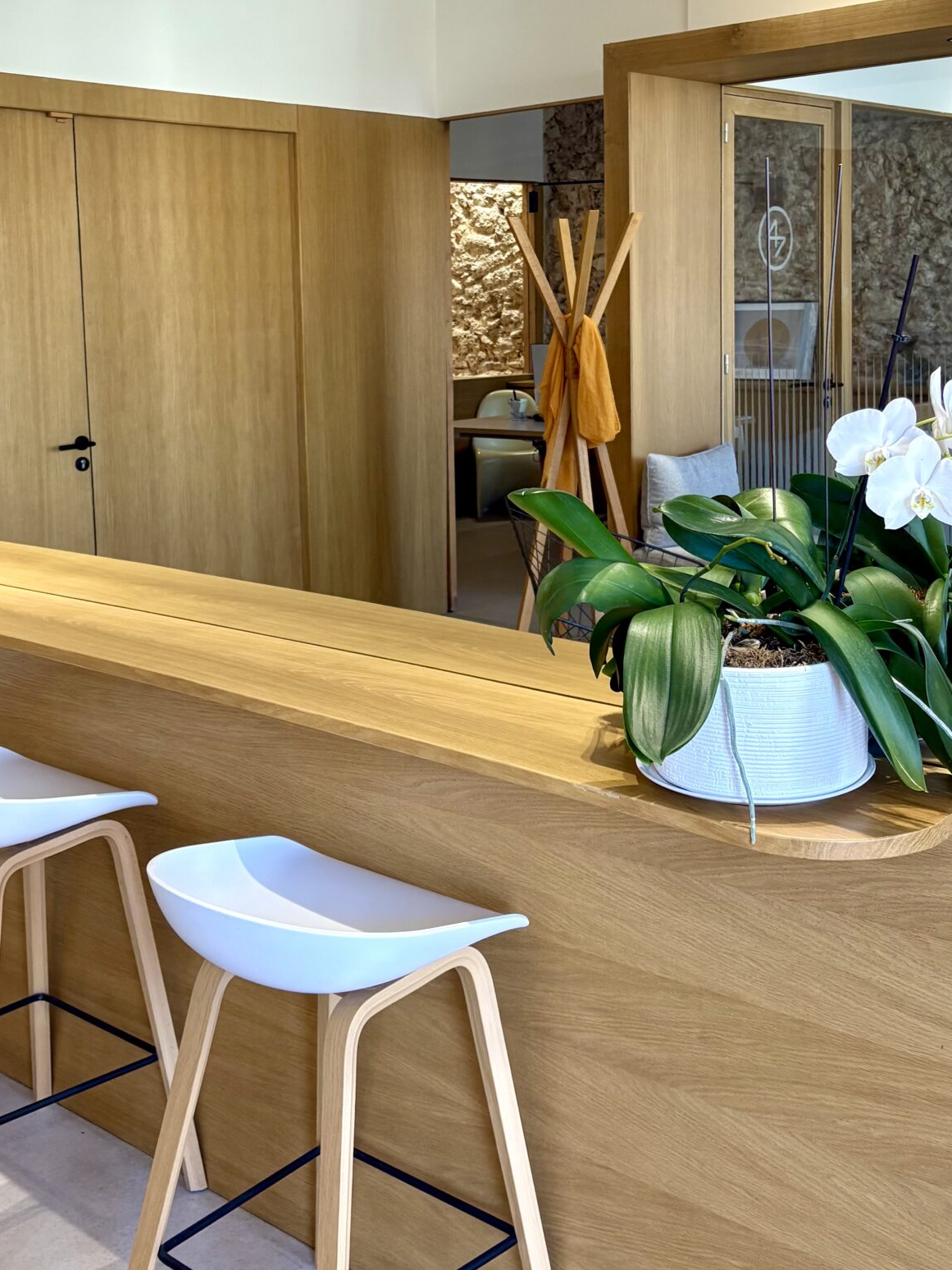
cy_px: 409
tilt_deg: -4.0
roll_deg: +1.2
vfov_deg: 43.2
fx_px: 1577
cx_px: 371
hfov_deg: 33.5
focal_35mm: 43
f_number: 1.6
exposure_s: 1/121
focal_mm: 5.96
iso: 125
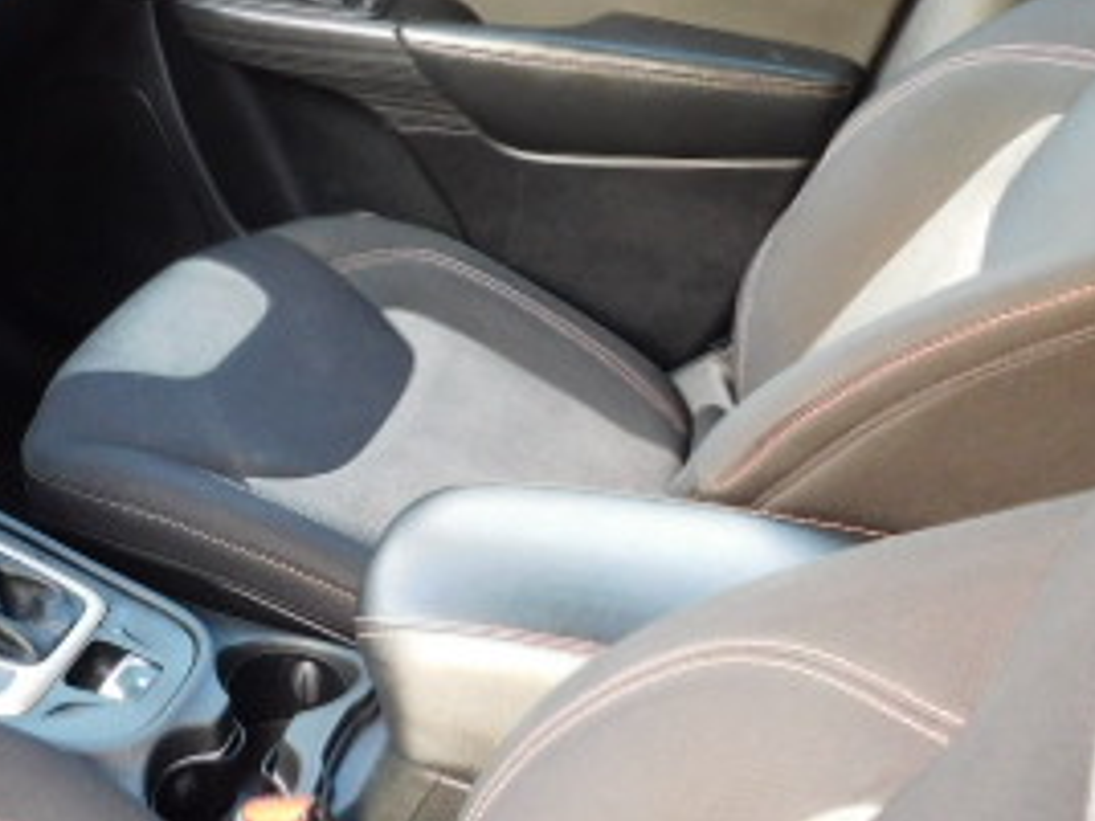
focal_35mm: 55
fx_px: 1740
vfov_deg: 26.4
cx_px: 163
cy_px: 531
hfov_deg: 33.5
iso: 220
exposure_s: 1/30
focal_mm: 4
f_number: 3
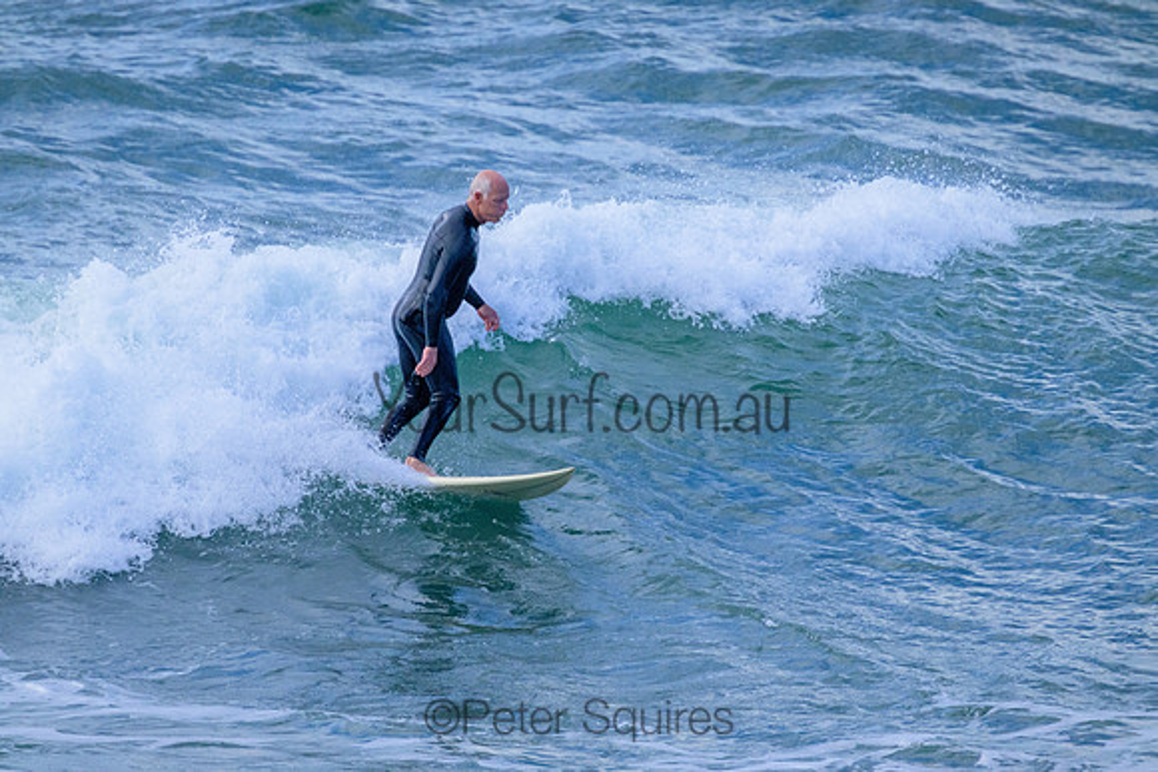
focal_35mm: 800
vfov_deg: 1.7
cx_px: 579
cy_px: 386
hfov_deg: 2.6
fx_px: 25738
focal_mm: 800
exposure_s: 1/2000
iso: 3200
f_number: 11
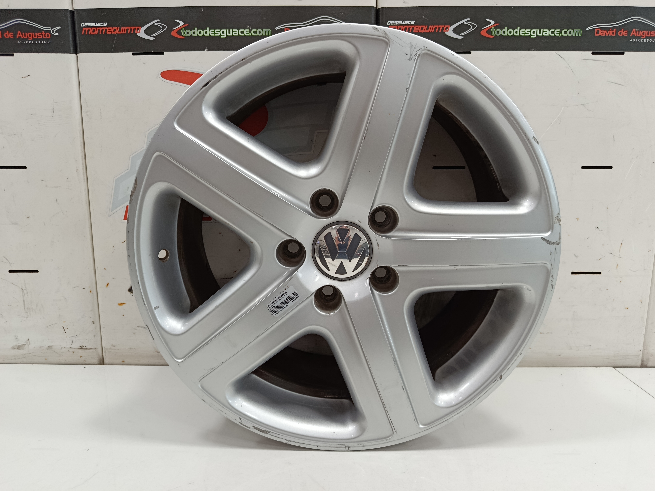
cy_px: 246
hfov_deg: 71.6
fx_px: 454
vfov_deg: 56.8
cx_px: 328
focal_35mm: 24
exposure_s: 1/50
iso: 599
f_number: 1.7
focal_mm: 5.24
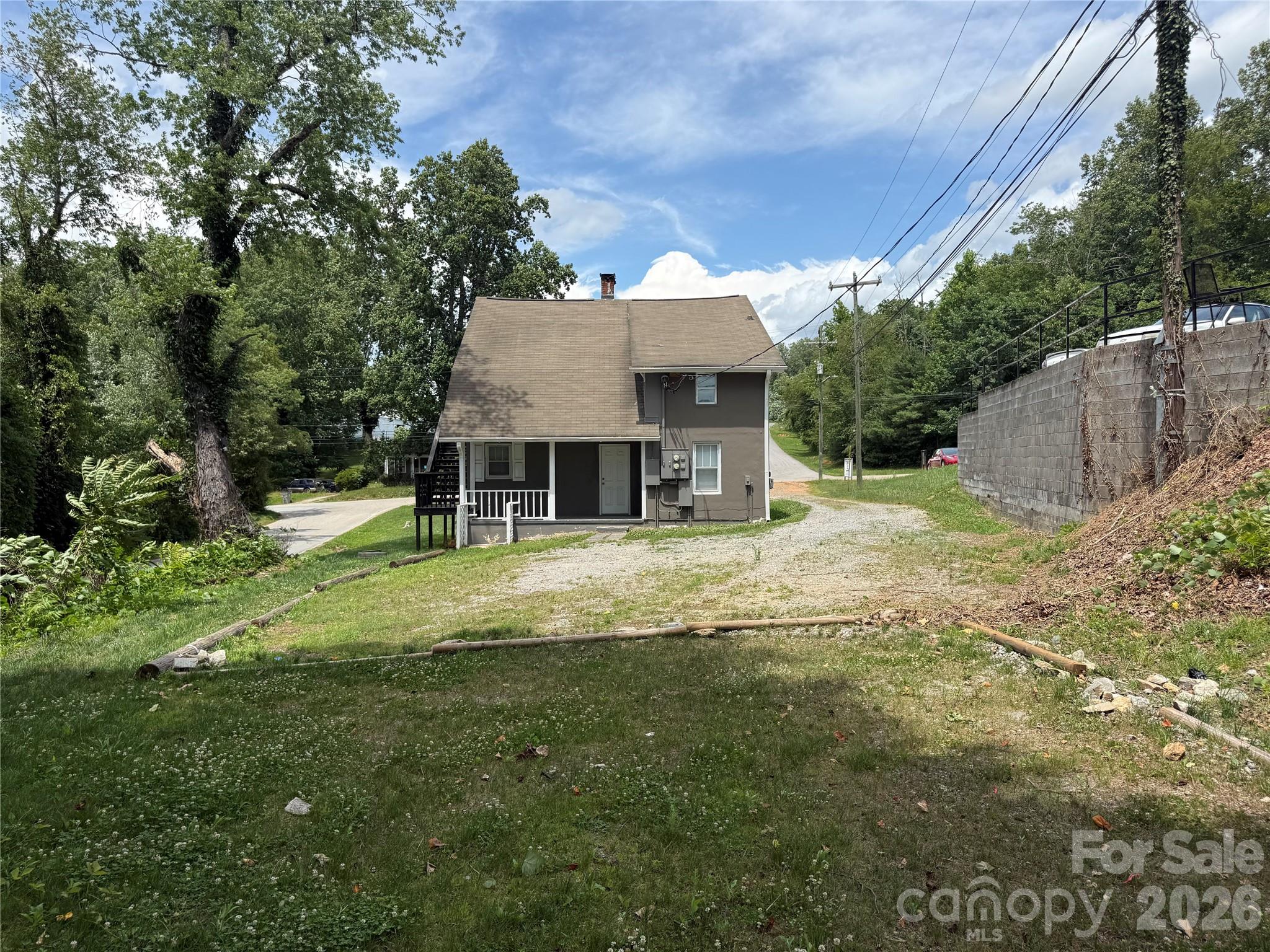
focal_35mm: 24
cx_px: 635
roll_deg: +0.0
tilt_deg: +0.2
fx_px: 881
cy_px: 476
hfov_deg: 71.6
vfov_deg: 56.8
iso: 80
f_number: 1.78
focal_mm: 6.76
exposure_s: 1/3584
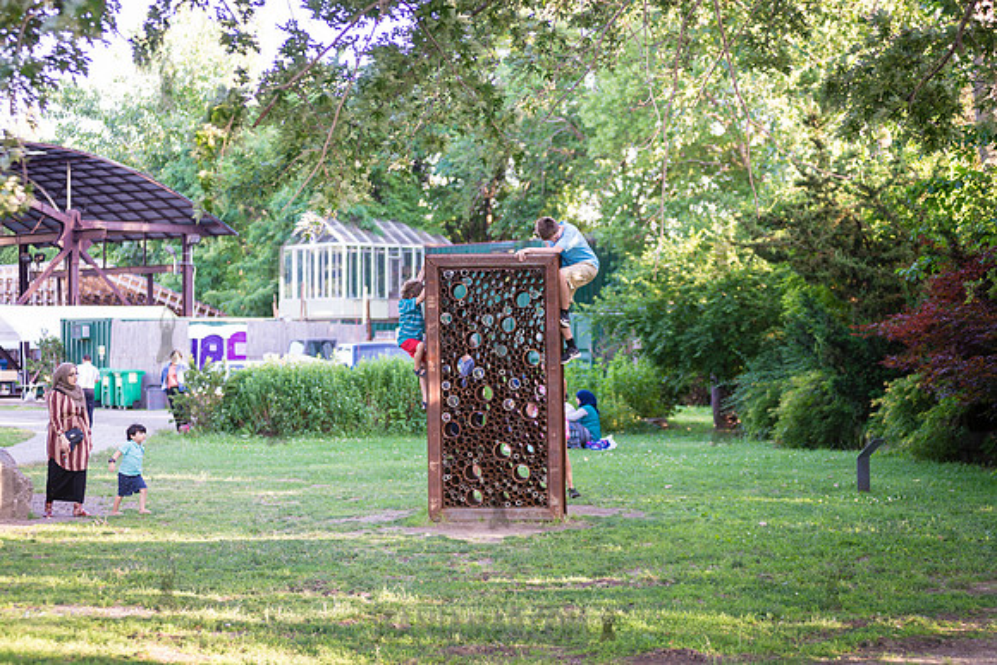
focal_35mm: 80
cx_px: 498
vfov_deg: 17.1
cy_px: 332
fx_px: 2216
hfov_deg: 25.4
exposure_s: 1/160
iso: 500
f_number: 3.5
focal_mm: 80
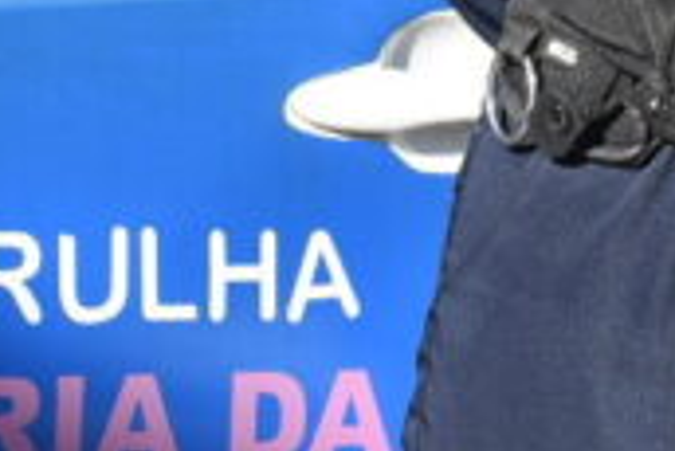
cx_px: 1032
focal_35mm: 298
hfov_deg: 6.8
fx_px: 5592
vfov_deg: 4.5
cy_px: -559
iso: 200
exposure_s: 1/200
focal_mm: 50
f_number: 11
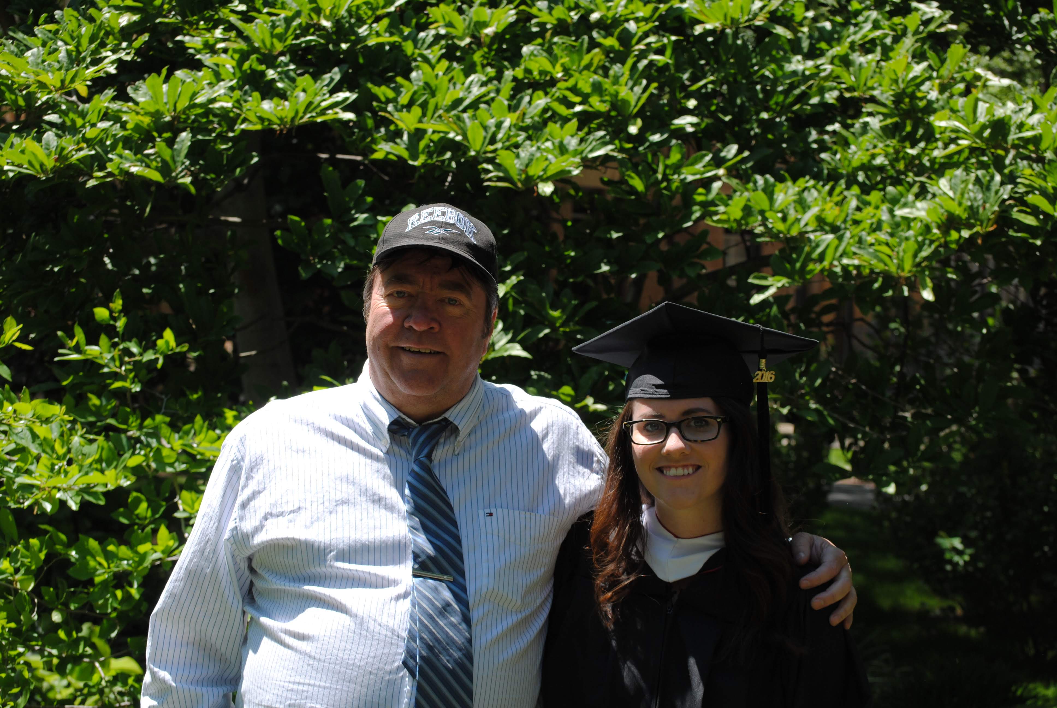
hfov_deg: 24.6
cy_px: 354
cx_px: 528
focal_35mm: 82
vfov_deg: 16.6
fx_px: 2425
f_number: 6.3
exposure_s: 1/160
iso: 100
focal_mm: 55
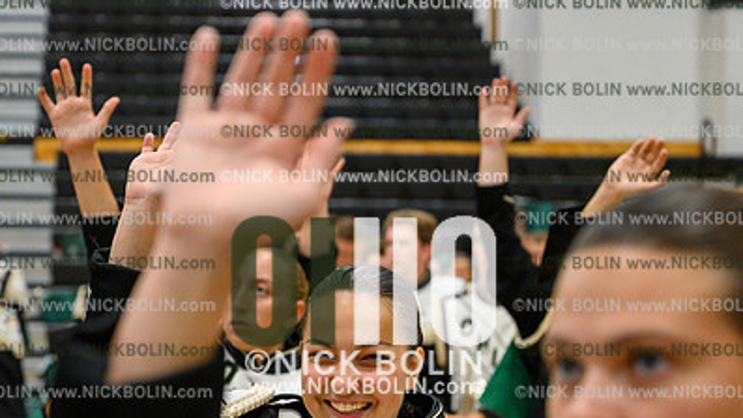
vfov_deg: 11.3
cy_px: 306
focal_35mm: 107
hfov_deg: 20.0
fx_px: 2107
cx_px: 363
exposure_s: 1/250
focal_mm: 70
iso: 1250
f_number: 4
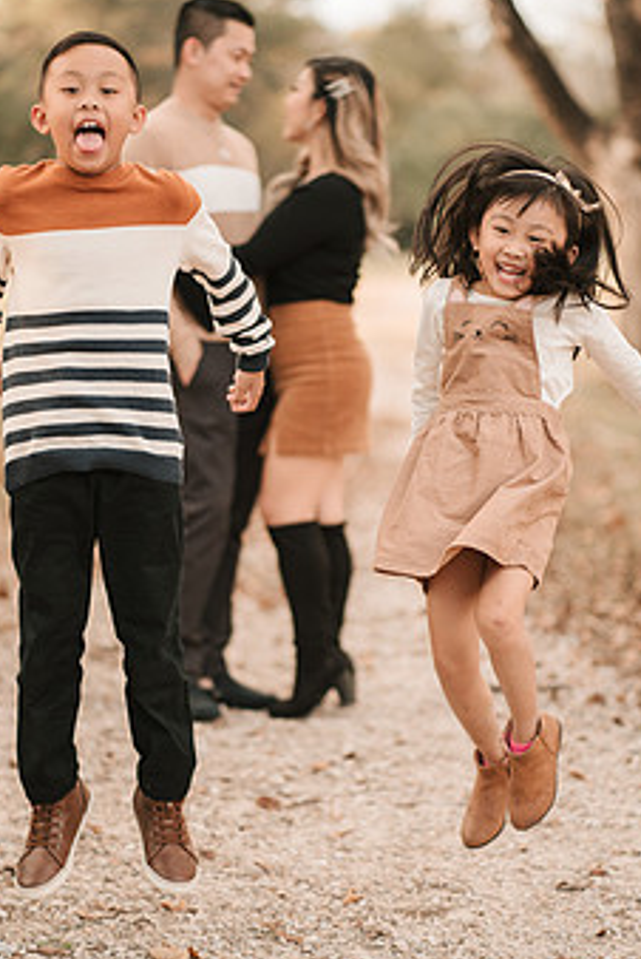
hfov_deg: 12.1
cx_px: 315
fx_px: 3012
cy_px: 437
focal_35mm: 113
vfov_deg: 18.1
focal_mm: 85
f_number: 1.8
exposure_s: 1/800
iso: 200
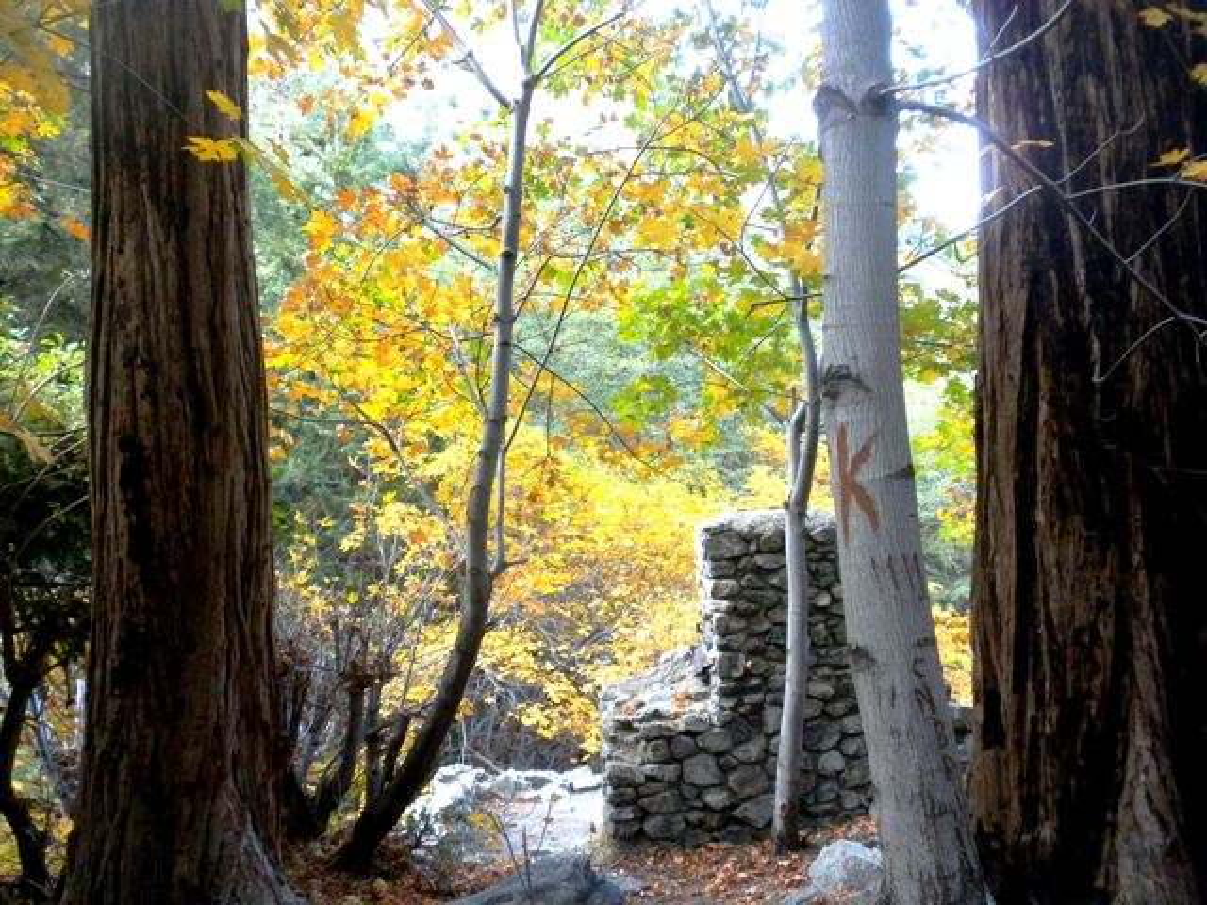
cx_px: 604
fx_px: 1290
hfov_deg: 50.1
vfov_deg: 38.7
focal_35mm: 37
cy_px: 452
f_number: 3.5
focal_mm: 6.6
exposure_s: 1/67.2
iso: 255
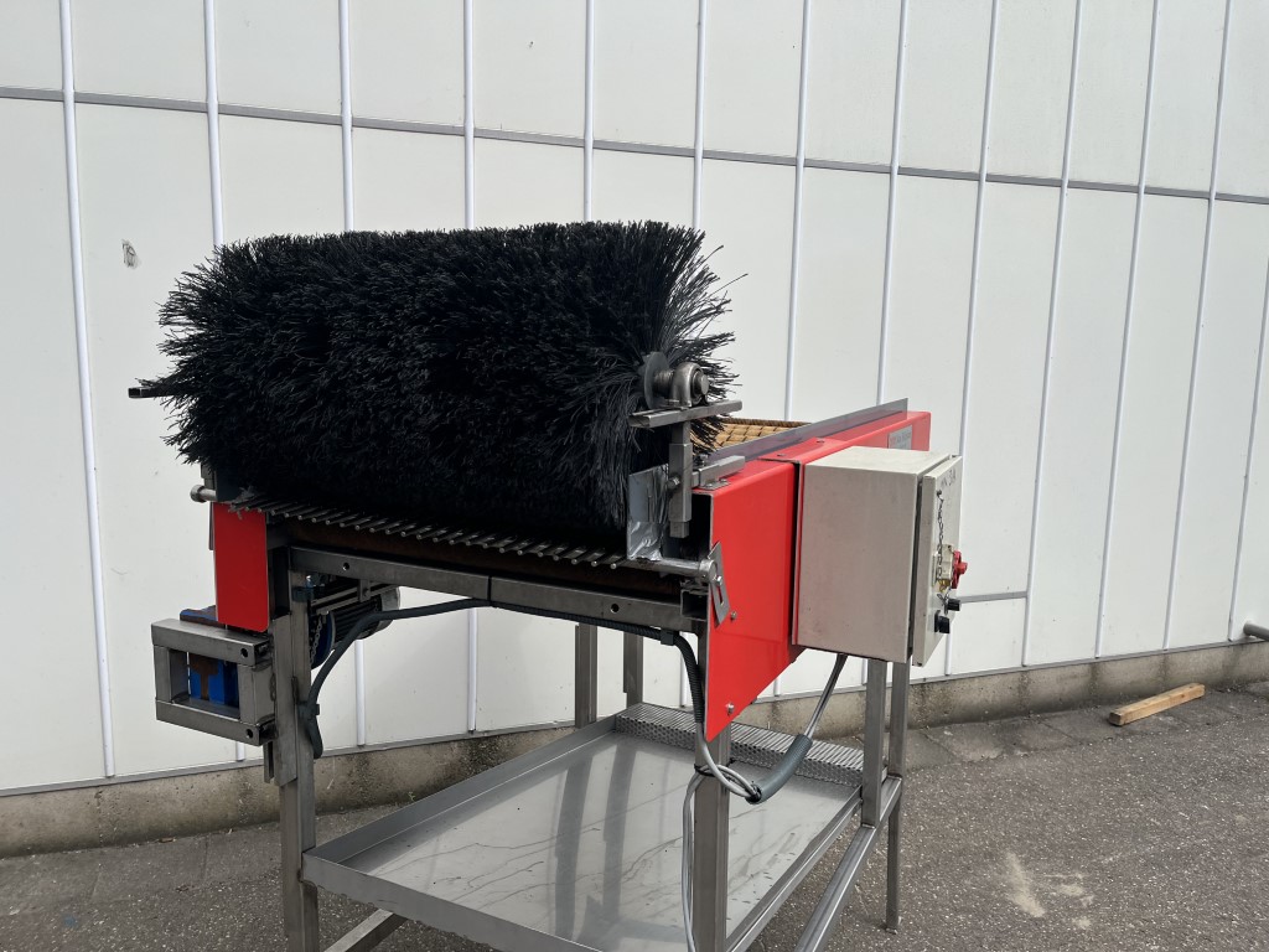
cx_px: 634
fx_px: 953
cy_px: 476
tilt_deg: -10.7
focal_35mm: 26
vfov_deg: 53.1
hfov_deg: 67.3
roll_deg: -3.7
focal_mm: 5.1
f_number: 1.6
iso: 50
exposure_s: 1/3215
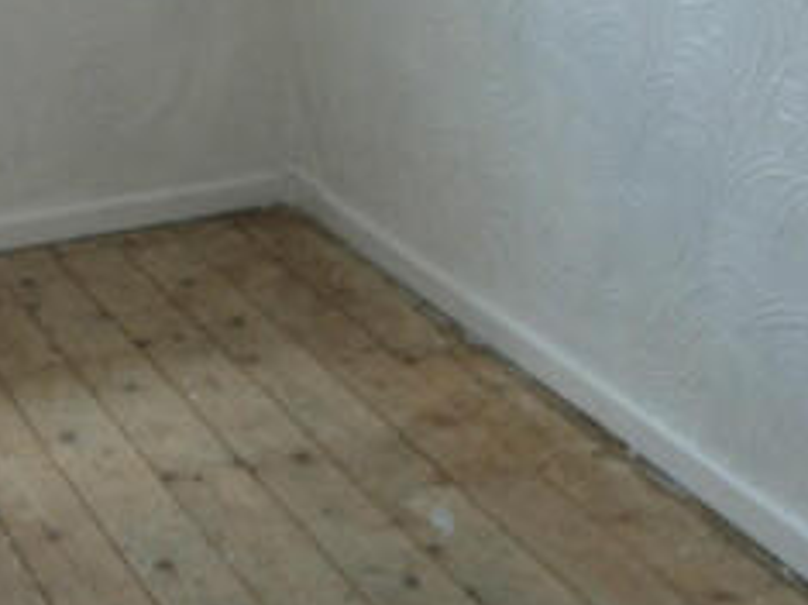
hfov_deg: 24.7
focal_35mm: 77
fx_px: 1796
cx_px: 108
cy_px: 187
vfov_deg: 19.0
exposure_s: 1/40
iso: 84
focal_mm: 5.7
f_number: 2.9
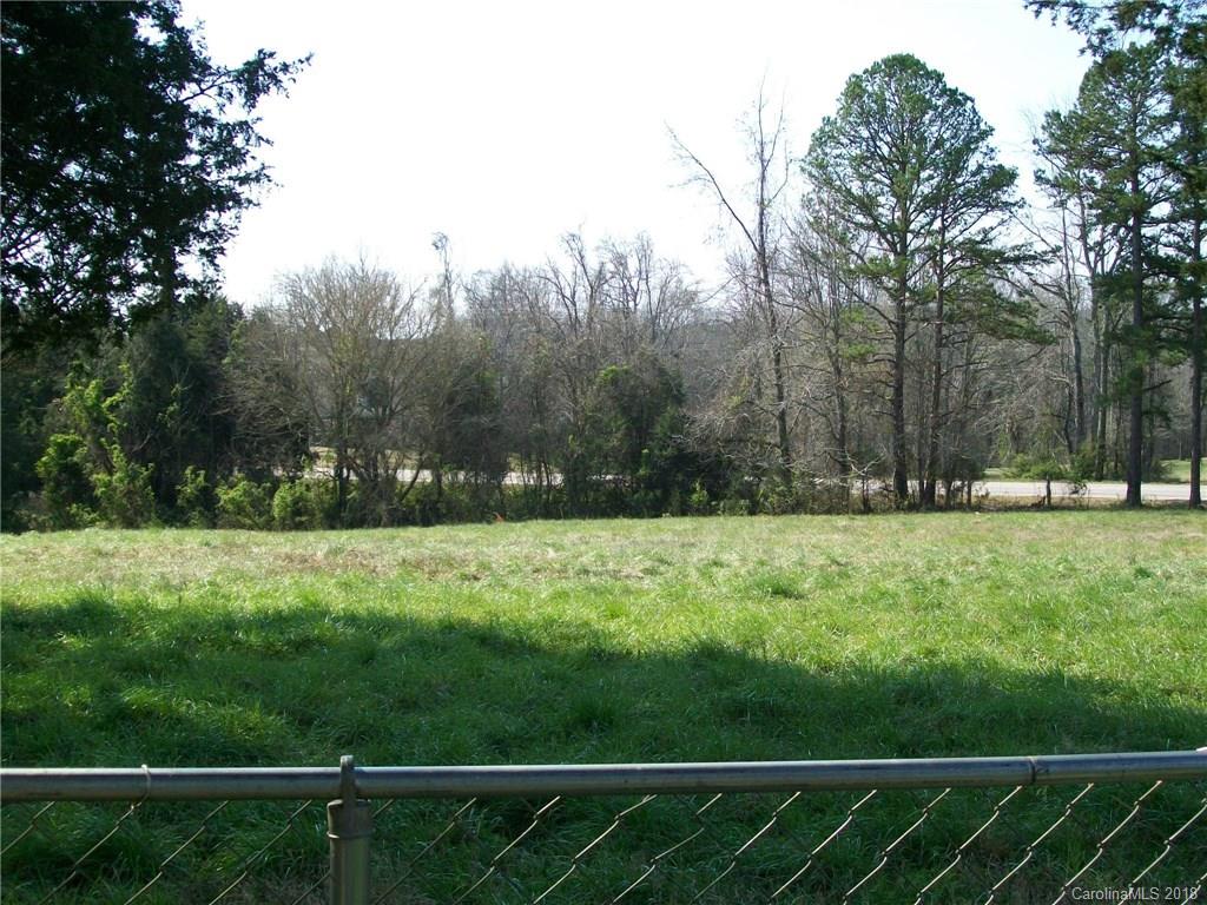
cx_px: 604
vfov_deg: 32.2
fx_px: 1569
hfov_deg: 42.1
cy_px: 452
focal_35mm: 45
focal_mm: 7.6
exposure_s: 1/500
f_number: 3
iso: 64
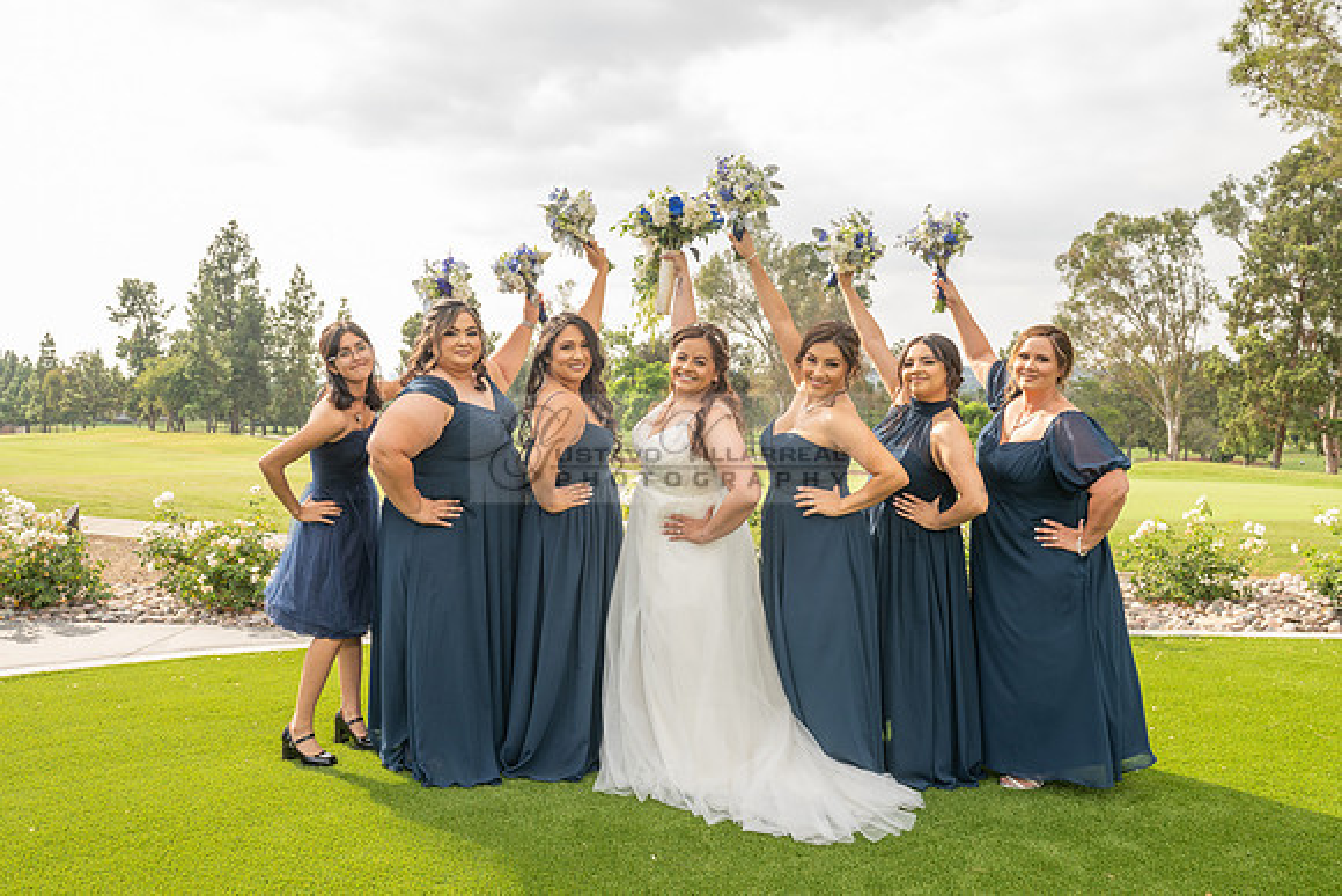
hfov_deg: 59.5
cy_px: 458
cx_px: 614
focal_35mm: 31
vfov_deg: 41.8
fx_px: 1173
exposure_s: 1/200
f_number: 6.3
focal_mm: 29
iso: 200
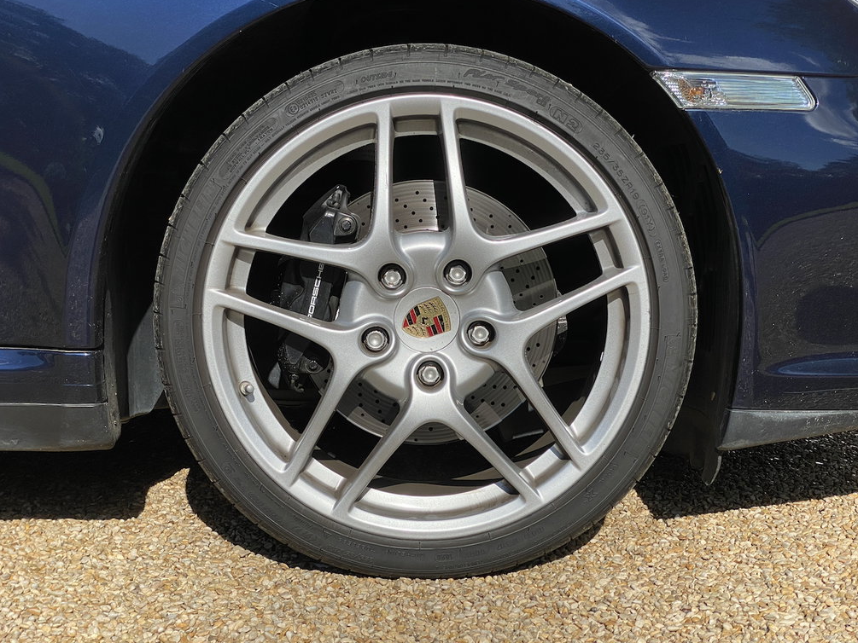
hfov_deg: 36.2
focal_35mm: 53
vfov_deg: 27.5
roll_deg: -0.2
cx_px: 436
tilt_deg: -7.6
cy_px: 322
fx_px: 1314
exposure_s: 1/2994
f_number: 2
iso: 20
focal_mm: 6
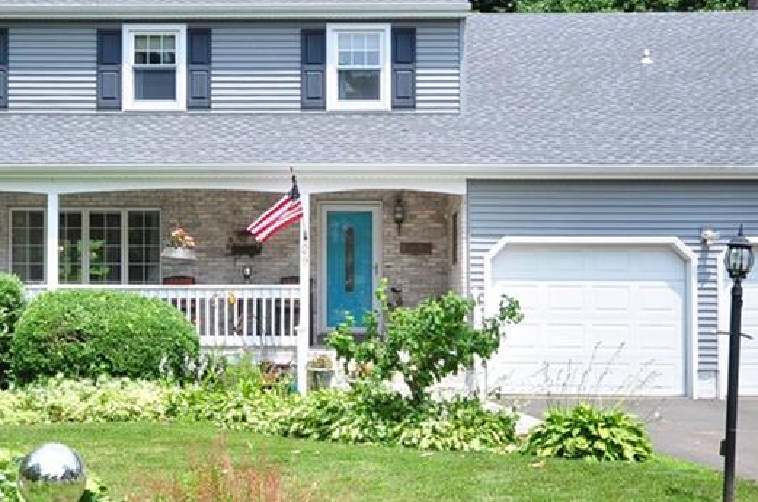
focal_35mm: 59
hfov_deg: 33.9
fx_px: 1240
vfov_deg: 22.9
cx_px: 301
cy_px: 263
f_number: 7.1
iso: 200
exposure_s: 1/320
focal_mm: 20
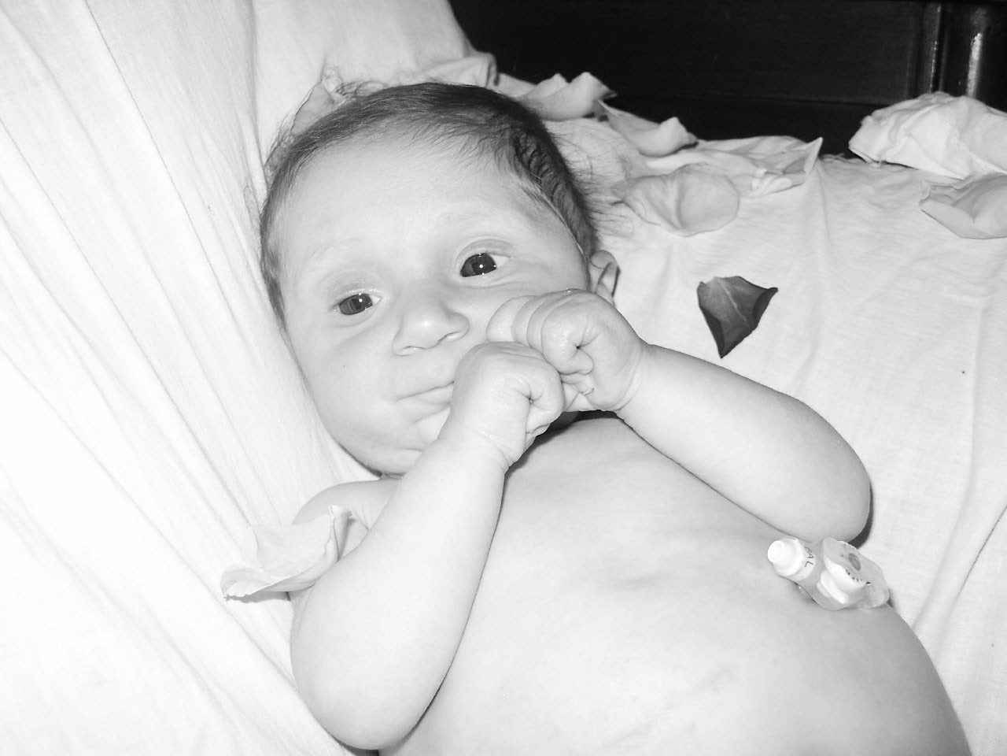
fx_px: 1251
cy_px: 378
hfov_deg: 43.9
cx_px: 504
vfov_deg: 33.6
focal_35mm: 43
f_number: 3.6
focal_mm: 8.97
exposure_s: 1/30
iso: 100
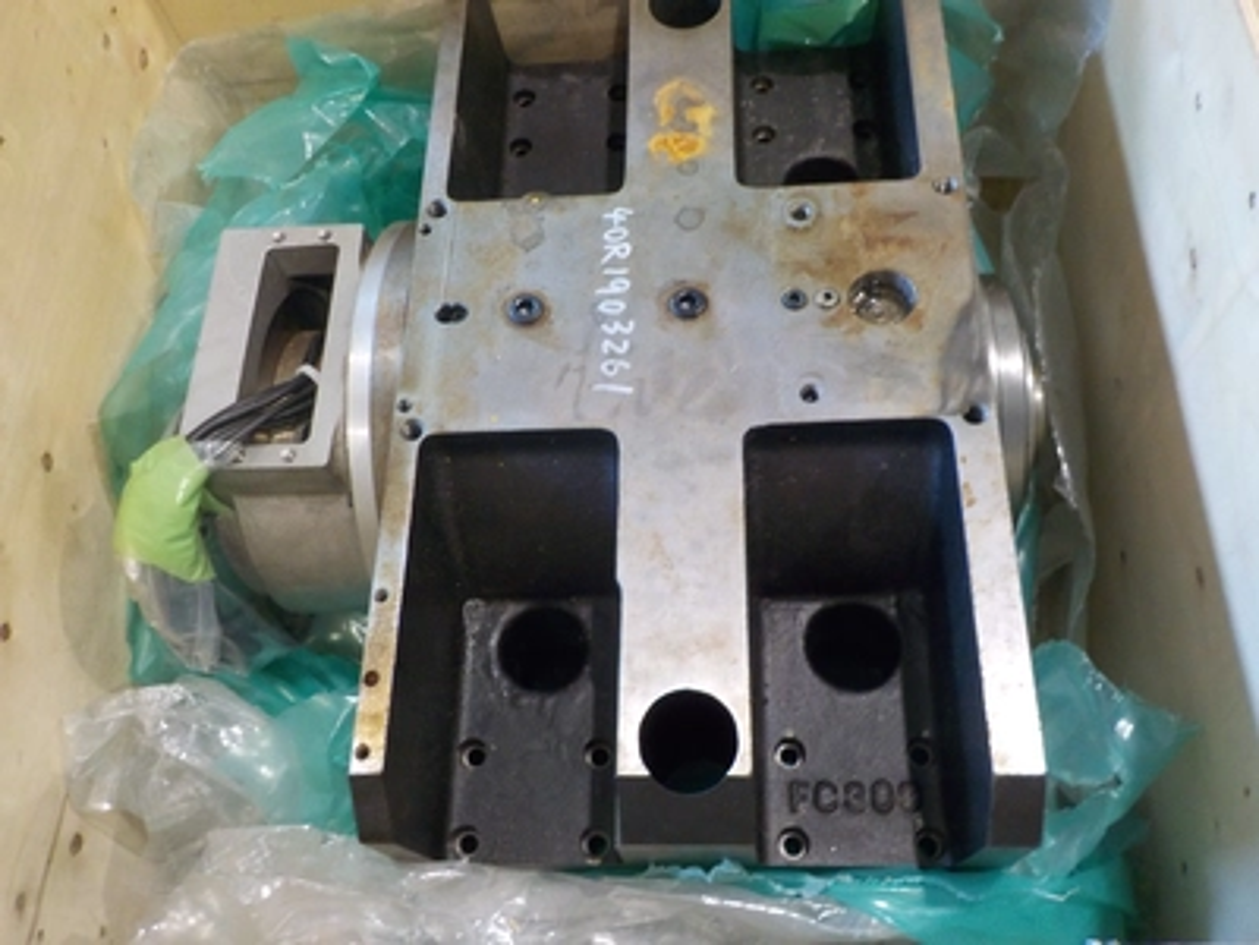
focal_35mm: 30
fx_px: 1091
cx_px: 630
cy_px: 472
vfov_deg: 46.8
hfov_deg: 60.0
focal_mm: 4.1
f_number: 3.3
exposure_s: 1/30
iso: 280
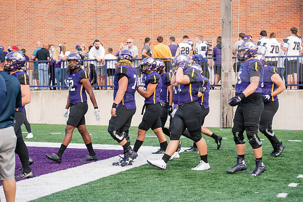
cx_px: 152
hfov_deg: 24.8
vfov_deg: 16.7
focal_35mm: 82
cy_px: 101
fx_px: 690
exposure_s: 1/400
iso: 800
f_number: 4
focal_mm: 82
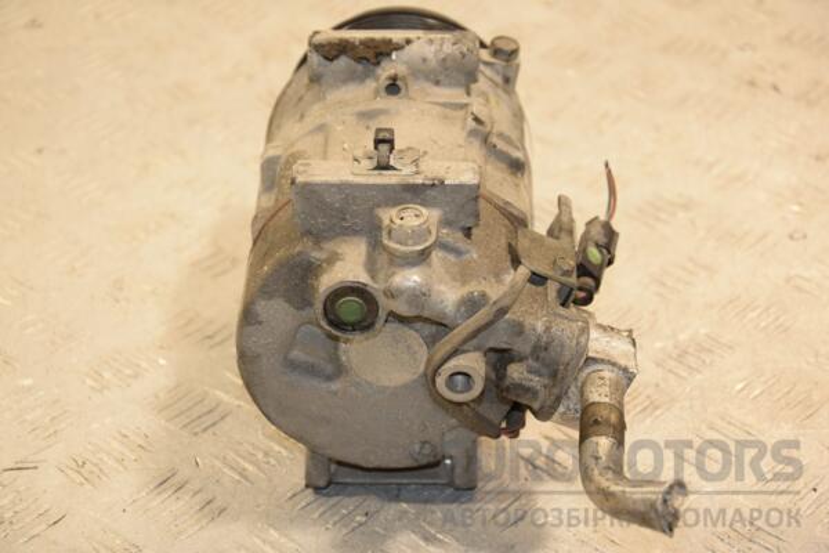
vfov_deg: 13.8
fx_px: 2280
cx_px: 414
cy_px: 276
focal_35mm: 99
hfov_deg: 20.6
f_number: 5.6
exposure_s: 1/200
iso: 800
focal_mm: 66
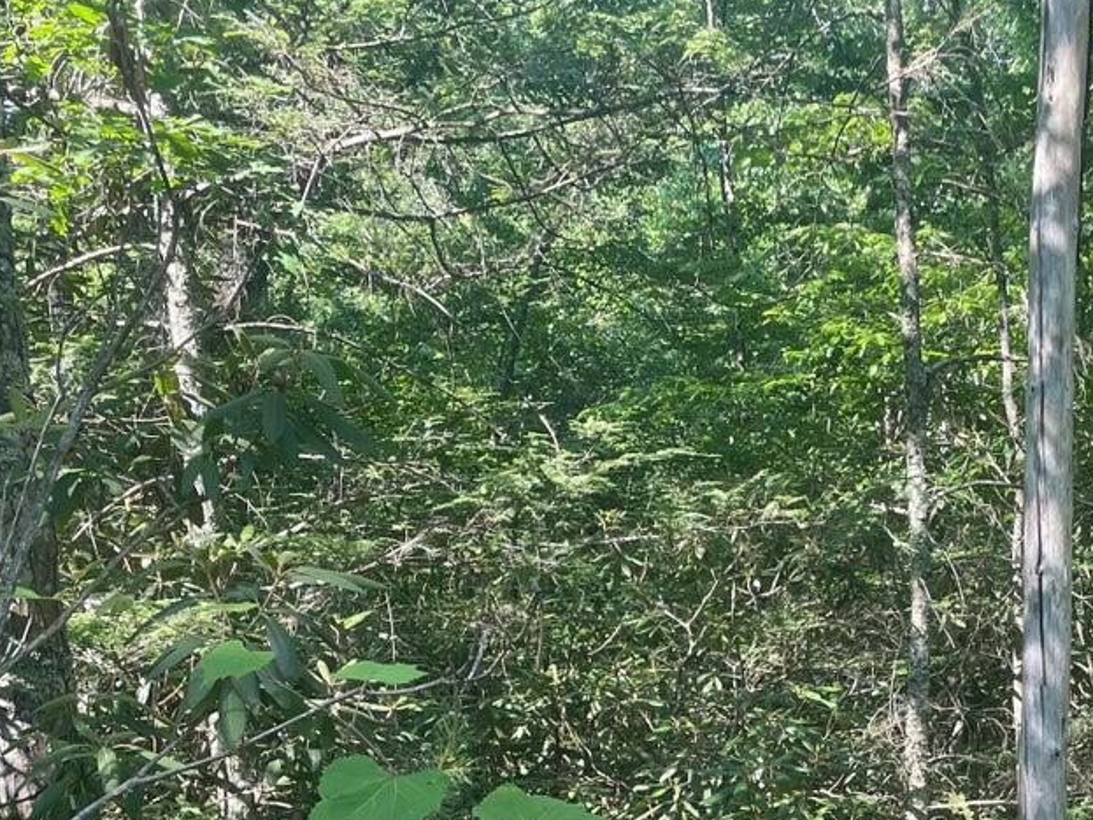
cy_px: 874
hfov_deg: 33.2
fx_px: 1799
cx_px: 810
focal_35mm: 57
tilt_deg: -14.2
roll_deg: +4.2
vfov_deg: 24.2
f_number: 1.6
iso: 32
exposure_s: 1/200
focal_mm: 4.2
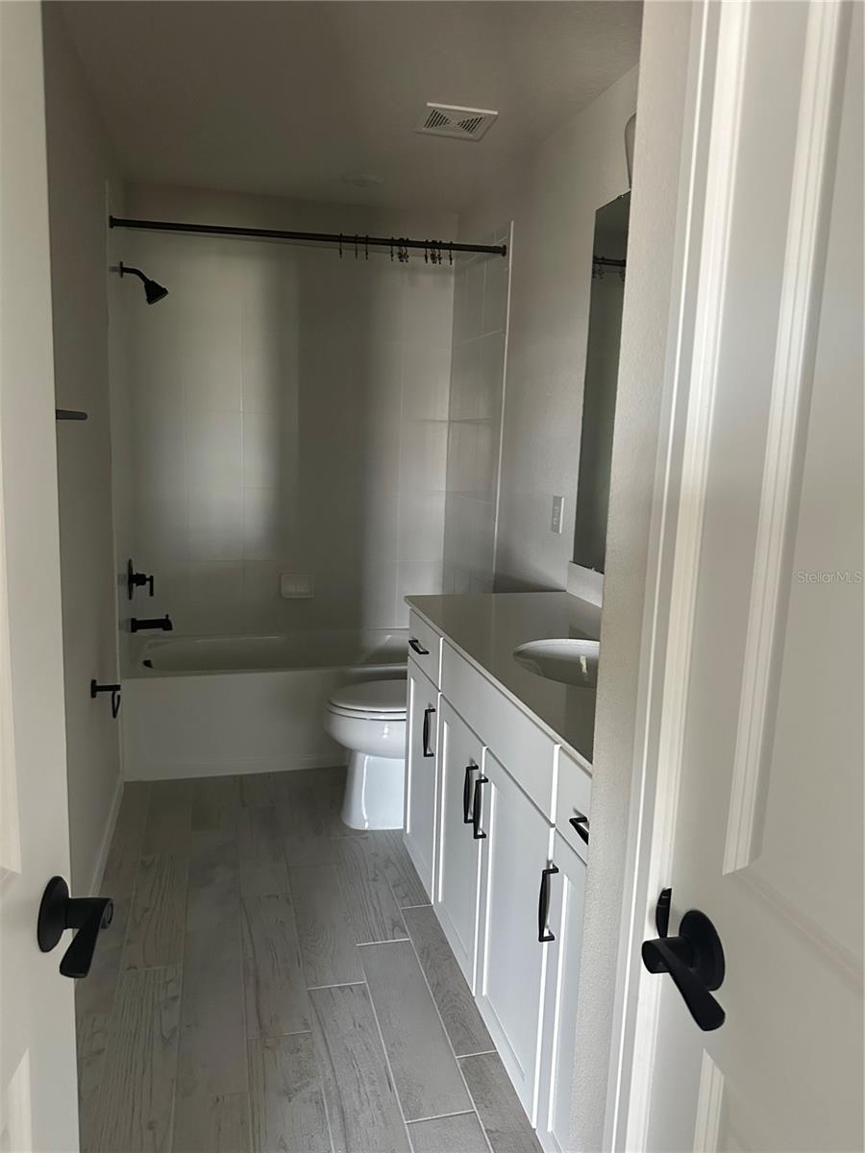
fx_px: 800
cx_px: 432
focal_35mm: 24
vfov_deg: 71.6
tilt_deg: -9.2
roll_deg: -2.4
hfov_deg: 56.8
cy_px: 576
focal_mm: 6.86
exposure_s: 1/60
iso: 640
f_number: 1.78
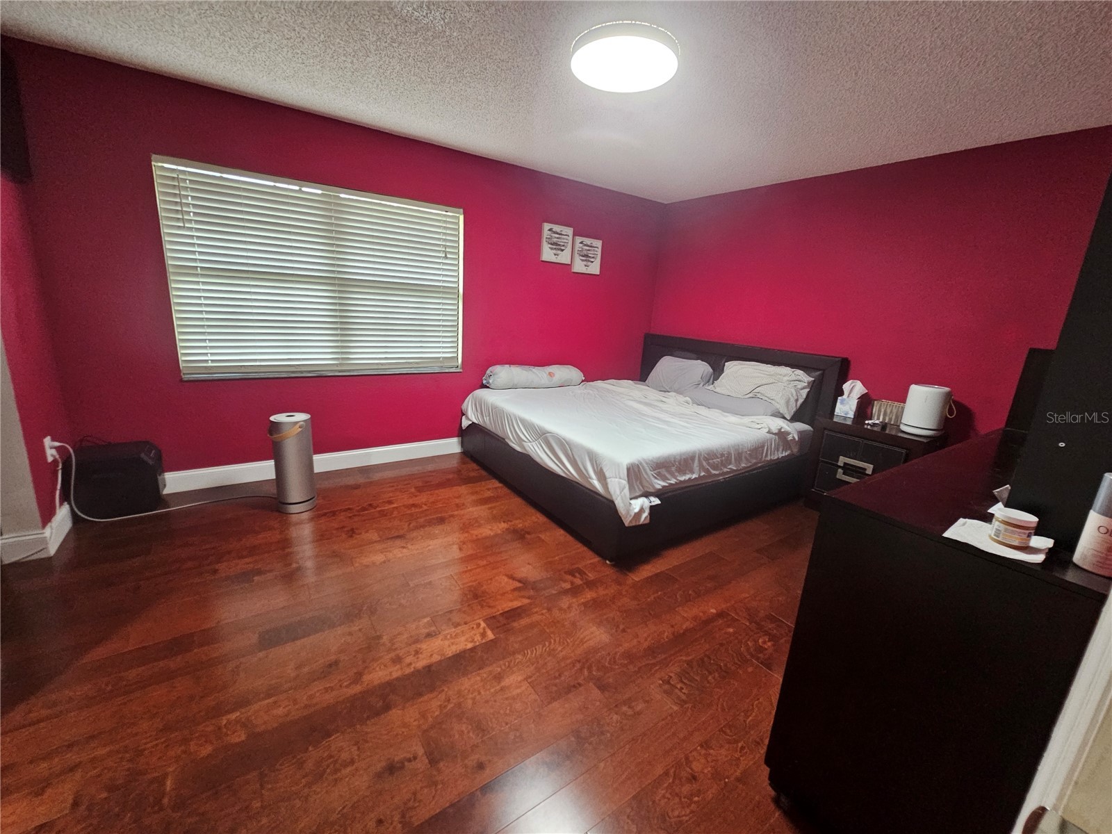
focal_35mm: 13
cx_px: 556
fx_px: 418
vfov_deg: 89.9
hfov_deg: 106.2
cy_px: 417
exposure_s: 1/30
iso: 400
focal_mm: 2.2
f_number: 2.2
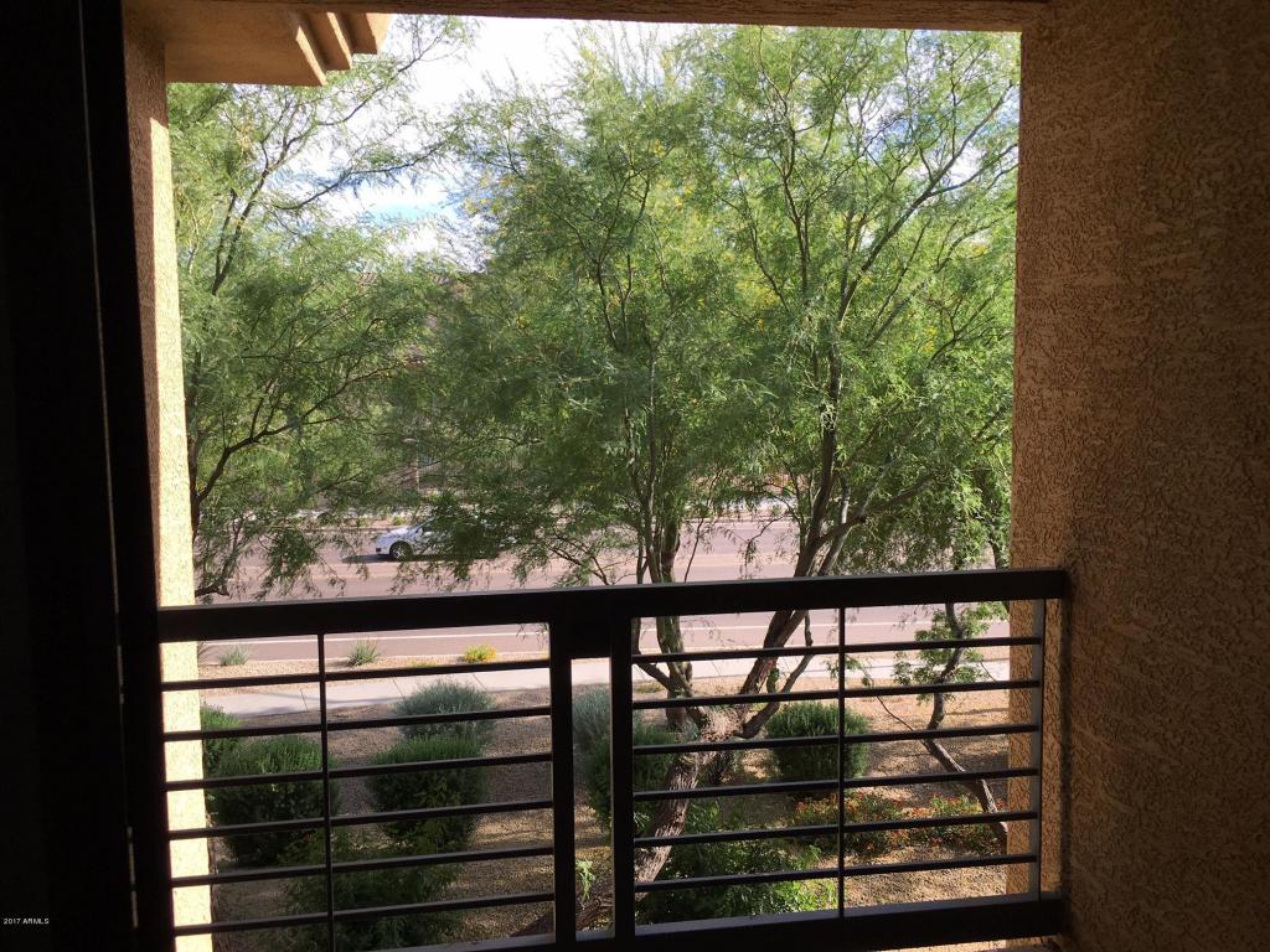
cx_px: 635
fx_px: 1064
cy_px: 476
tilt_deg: -5.1
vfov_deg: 48.2
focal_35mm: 29
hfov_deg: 61.7
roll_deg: +0.5
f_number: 2.2
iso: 25
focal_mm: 4.15
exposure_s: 1/503
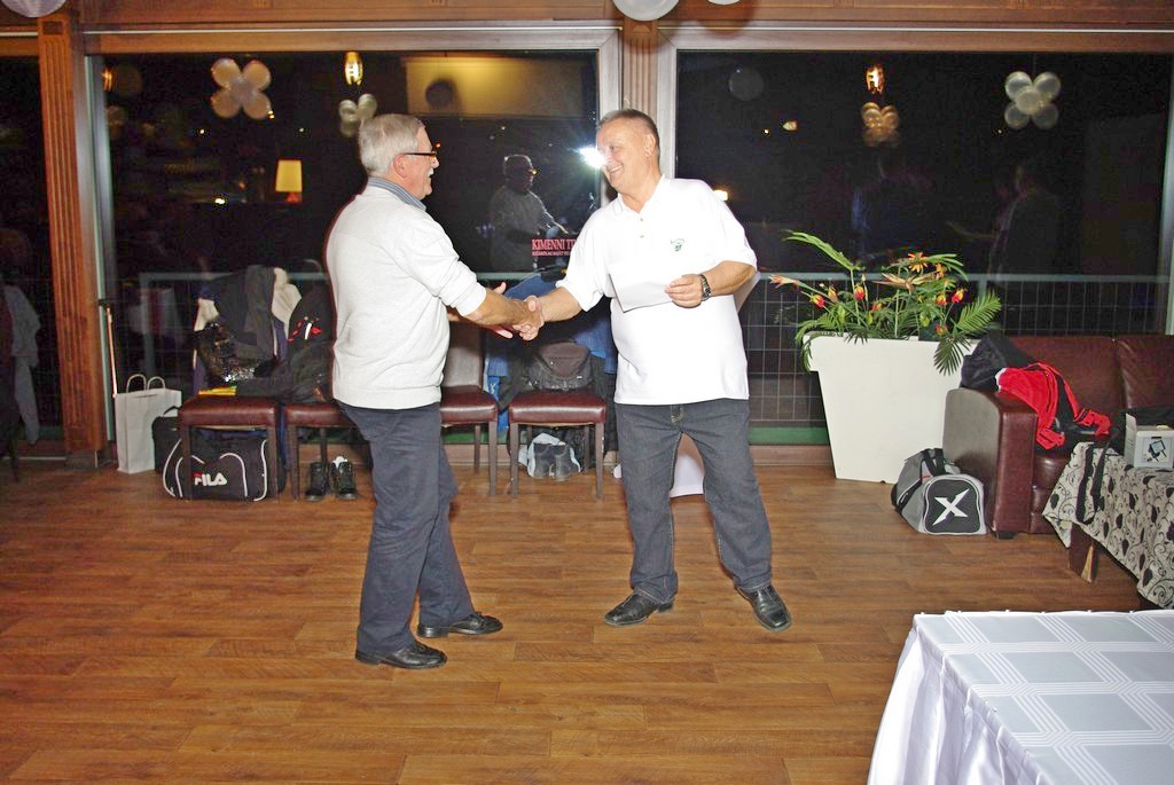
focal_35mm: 36
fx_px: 1175
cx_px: 587
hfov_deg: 53.1
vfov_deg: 37.0
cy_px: 392
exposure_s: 1/45
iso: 400
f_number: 4
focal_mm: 24.38
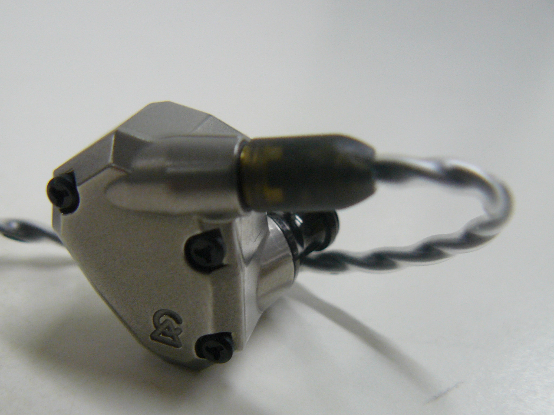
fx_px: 720
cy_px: 249
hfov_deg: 41.9
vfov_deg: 32.1
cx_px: 220
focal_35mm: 45
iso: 160
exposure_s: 1/30
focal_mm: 6
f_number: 2.8
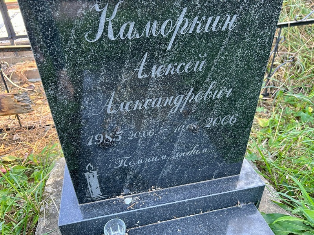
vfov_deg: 53.1
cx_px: 157
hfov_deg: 67.3
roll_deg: +2.3
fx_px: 236
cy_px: 118
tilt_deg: -31.8
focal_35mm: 26
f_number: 1.5
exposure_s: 1/121
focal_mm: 5.7
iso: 80
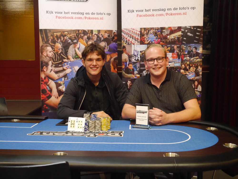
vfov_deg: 32.9
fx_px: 303
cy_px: 90
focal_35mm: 44
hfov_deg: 42.9
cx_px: 119
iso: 3200
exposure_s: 1/50
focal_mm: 22
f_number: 4.6
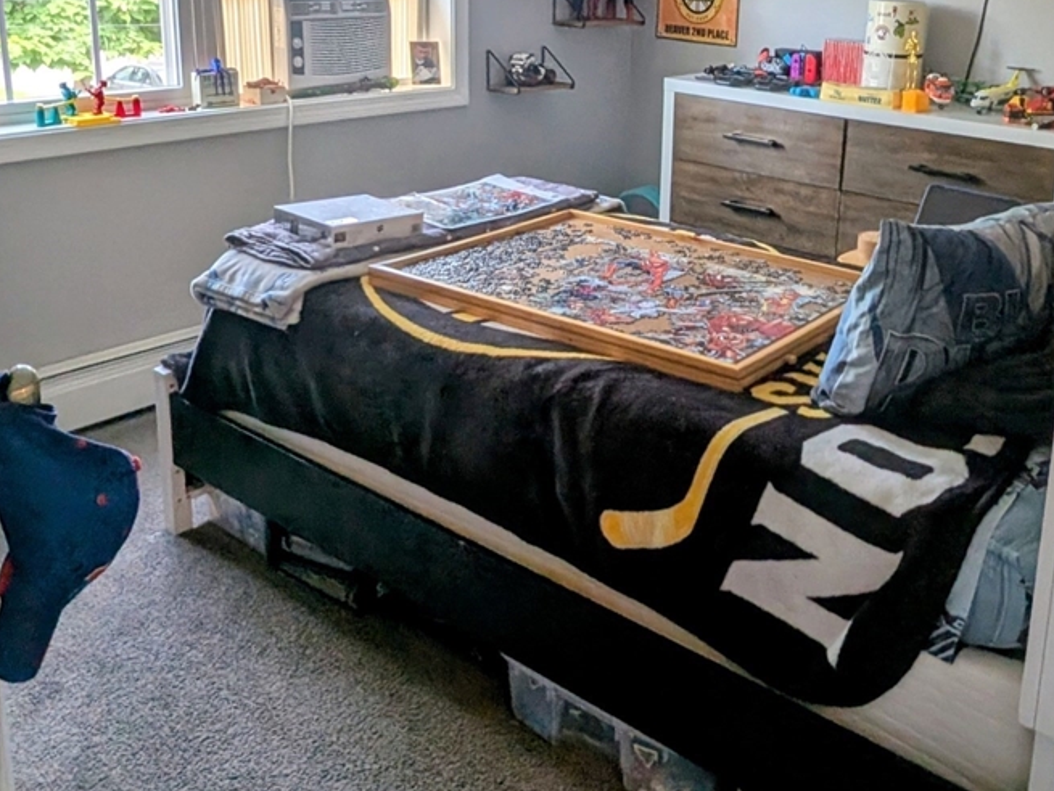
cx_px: 689
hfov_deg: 67.7
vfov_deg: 52.6
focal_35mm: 25
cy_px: 201
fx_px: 762
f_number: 2.2
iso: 79
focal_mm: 2.22
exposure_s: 1/60
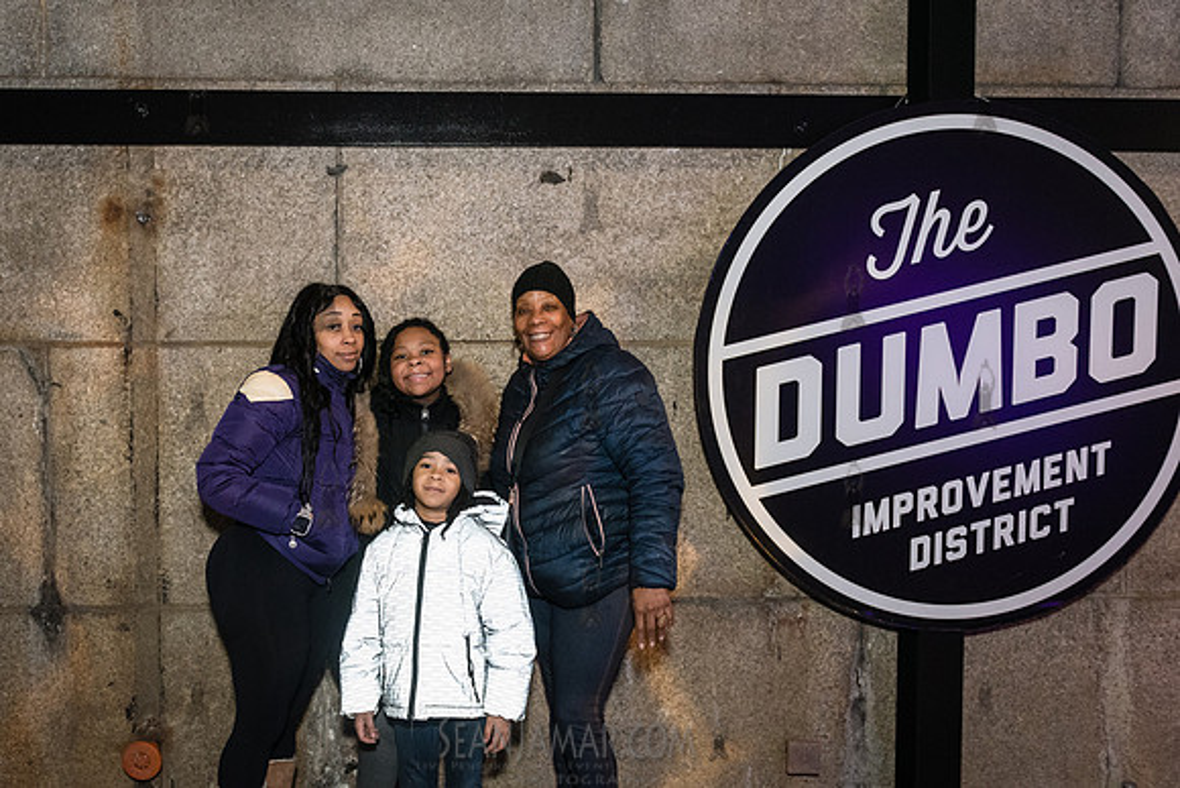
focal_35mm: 29
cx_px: 466
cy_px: 416
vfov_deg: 44.8
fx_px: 955
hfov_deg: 62.8
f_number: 3.5
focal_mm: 24
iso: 4000
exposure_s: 1/160
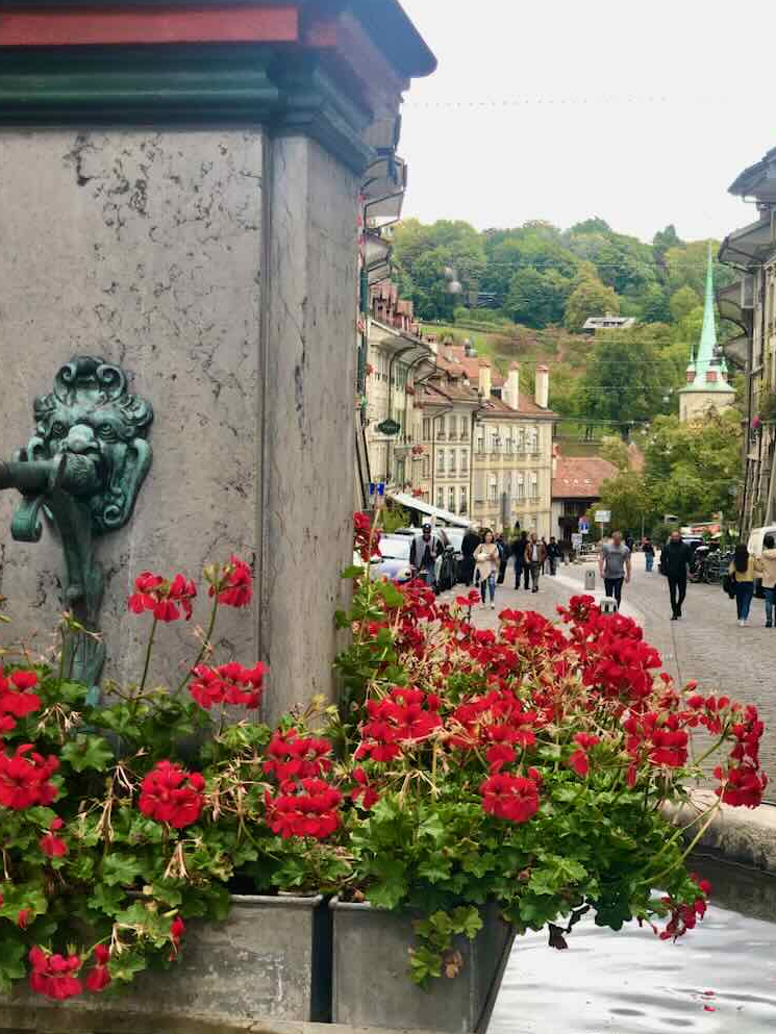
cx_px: 353
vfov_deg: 29.0
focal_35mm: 67
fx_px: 2002
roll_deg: +0.2
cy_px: 478
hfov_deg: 21.9
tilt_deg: +0.4
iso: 20
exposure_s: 1/120
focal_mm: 6
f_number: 2.4
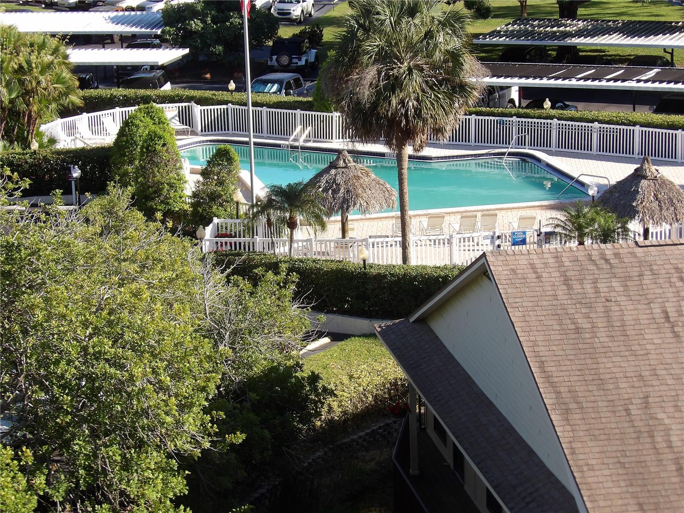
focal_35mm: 102
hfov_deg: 19.3
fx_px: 2015
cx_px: 342
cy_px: 256
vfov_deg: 14.5
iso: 100
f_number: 4.2
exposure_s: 1/333
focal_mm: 18.2
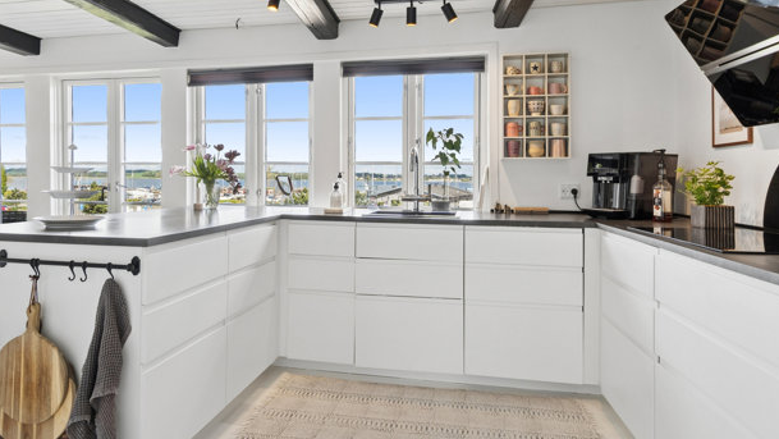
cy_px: 166
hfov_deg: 79.4
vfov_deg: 49.7
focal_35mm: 23
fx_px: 469
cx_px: 367
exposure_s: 1/100
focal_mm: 11
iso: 200
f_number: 8
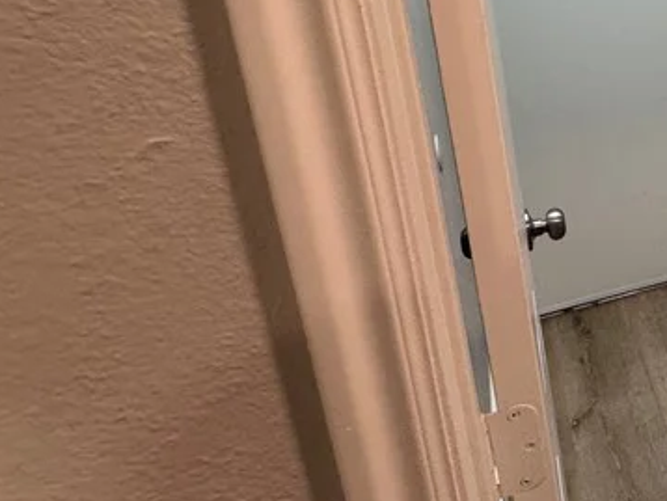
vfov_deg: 33.9
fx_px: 771
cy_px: 43
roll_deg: -0.5
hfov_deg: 31.8
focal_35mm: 40
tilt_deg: -15.8
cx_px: 922
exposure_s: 1/120
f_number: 2.2
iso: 320
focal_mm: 2.22
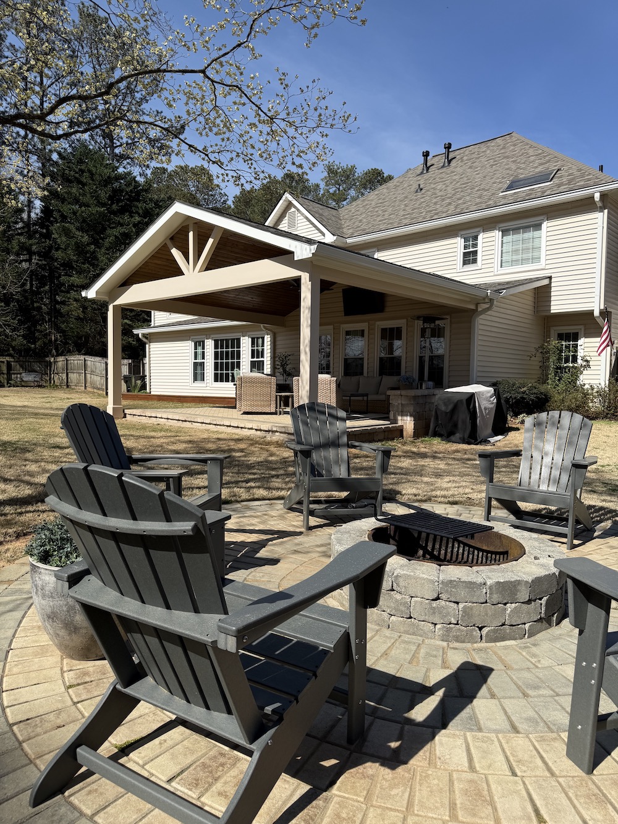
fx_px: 571
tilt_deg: -2.0
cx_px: 309
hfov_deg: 56.8
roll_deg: -1.0
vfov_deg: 71.6
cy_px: 412
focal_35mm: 24
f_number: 1.78
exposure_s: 1/4975
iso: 80
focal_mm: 6.76
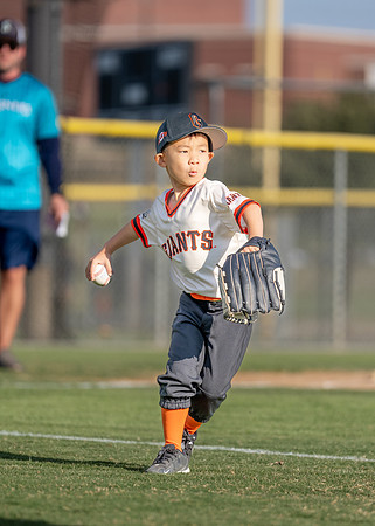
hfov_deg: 3.9
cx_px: 208
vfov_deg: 5.5
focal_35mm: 368
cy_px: 249
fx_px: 5494
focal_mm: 200
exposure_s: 1/2500
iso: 100
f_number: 2.8
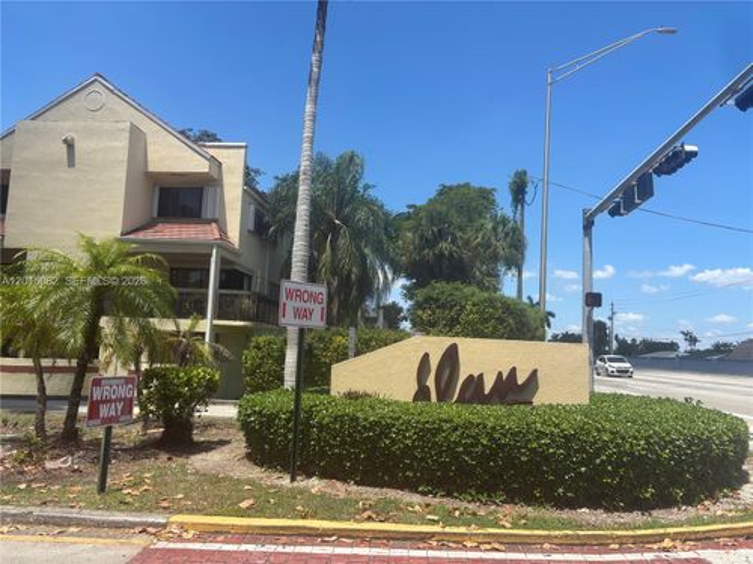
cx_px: 376
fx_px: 566
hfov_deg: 67.3
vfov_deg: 53.1
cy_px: 282
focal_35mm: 26
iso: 50
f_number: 1.6
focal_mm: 5.96
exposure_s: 1/2778
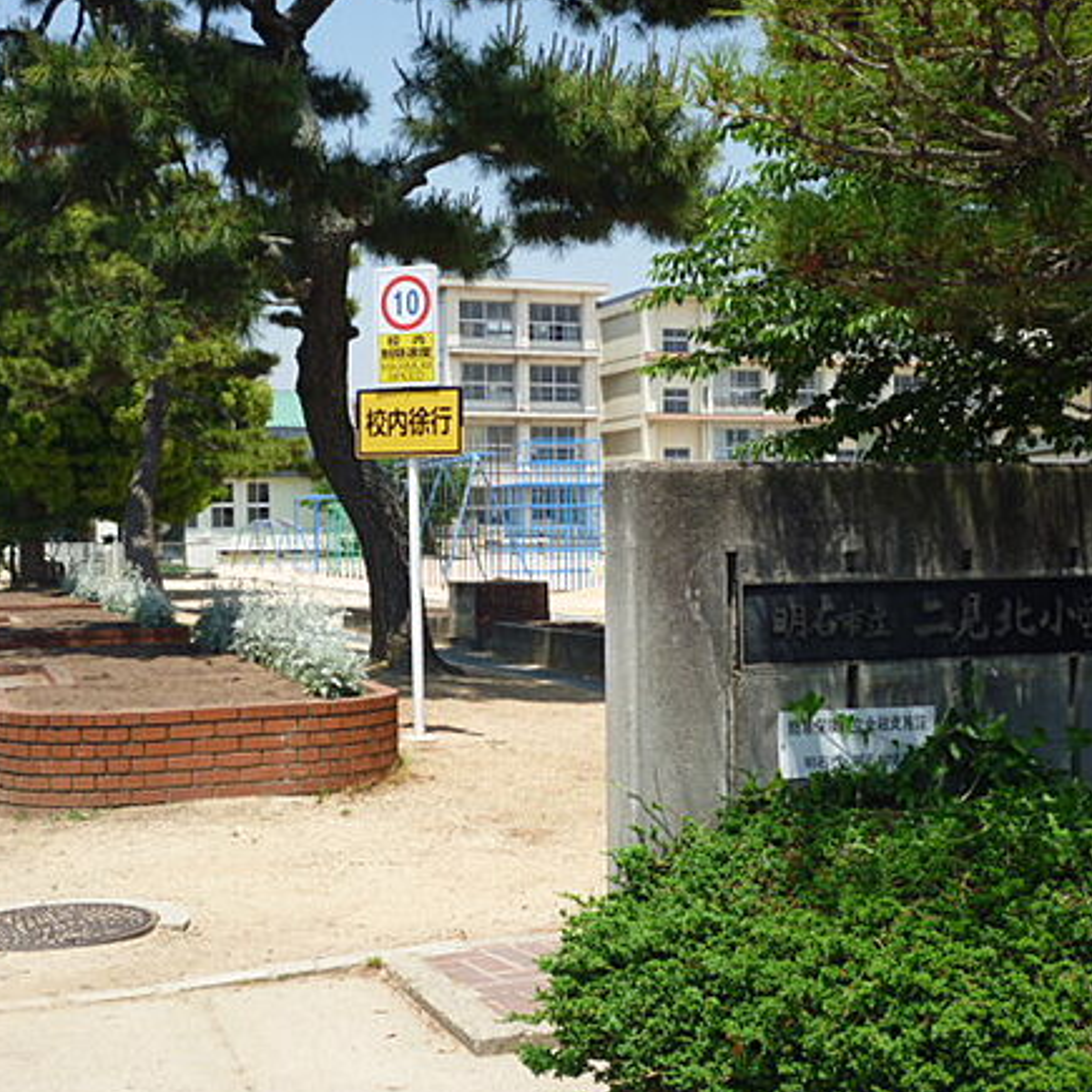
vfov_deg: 34.0
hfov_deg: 34.0
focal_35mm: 50
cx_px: 602
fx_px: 1785
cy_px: 550
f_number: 11
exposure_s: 1/80
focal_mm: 7.3
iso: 100
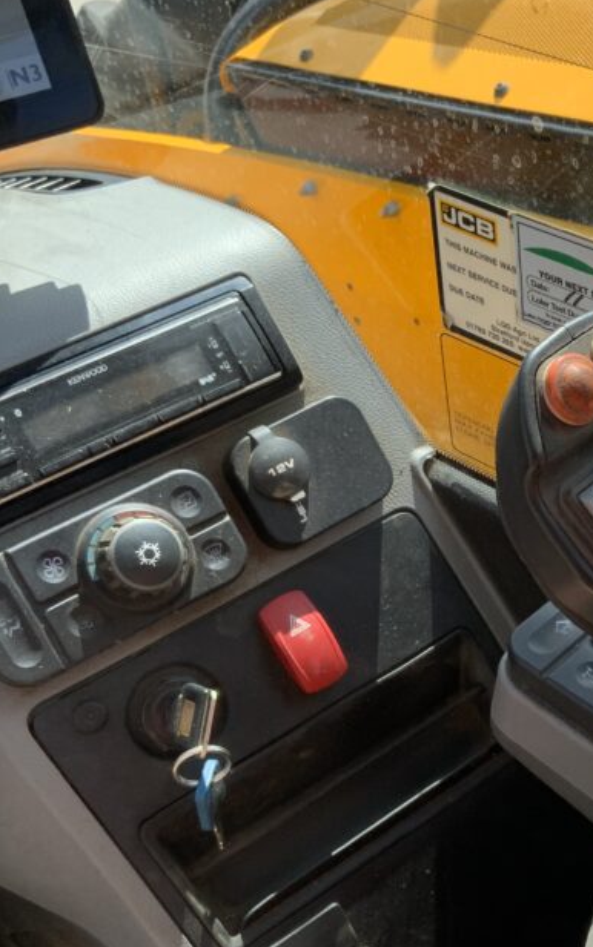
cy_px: 583
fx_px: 1318
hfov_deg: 24.6
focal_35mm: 51
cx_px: 539
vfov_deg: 39.3
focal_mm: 3
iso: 16
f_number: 1.8
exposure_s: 1/599
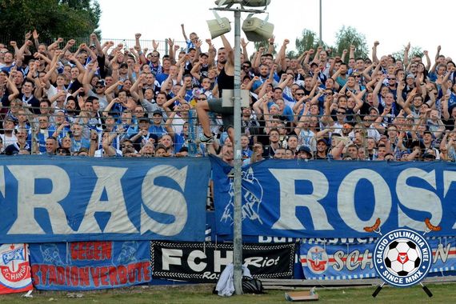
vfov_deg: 13.0
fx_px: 1330
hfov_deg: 19.5
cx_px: 228
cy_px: 152
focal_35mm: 105
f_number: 6.3
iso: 5000
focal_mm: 70
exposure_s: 1/2500
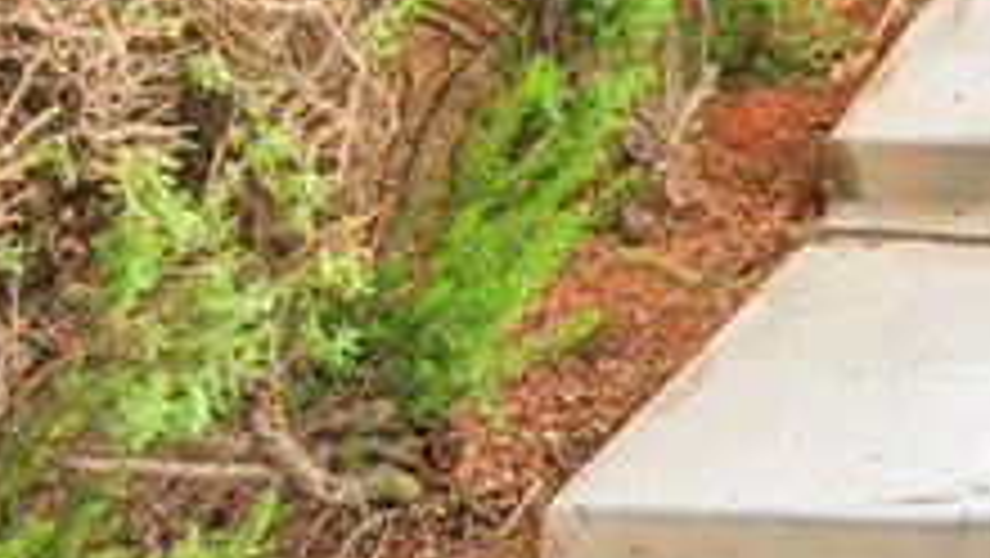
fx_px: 2049
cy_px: -299
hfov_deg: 23.7
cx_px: 1314
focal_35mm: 78
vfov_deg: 14.4
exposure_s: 1/60
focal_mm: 16
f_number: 10
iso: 500
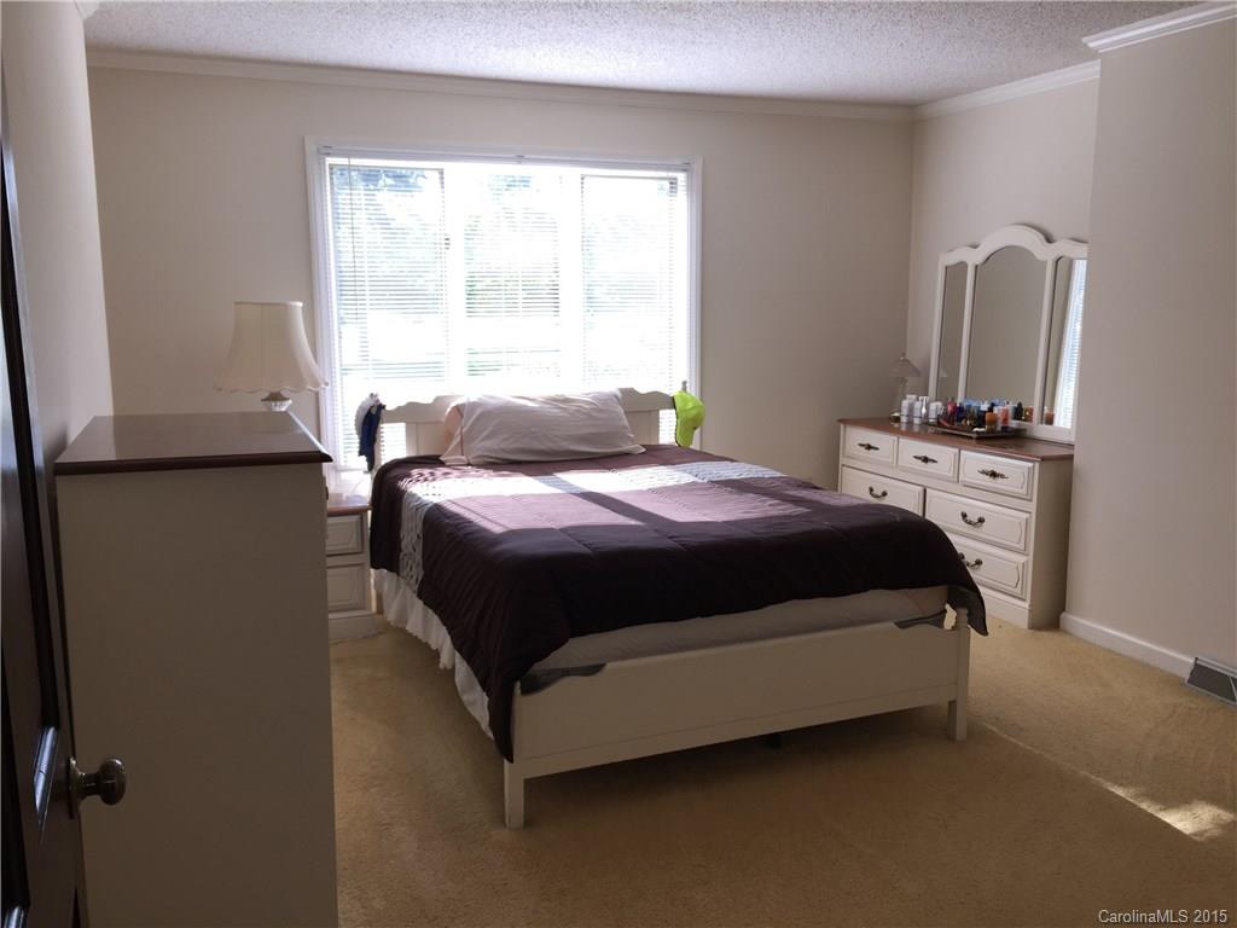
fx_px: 1036
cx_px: 618
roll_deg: -0.6
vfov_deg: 48.2
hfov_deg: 61.7
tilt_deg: -10.0
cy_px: 464
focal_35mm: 29
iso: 32
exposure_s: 1/120
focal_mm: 4.15
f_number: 2.2
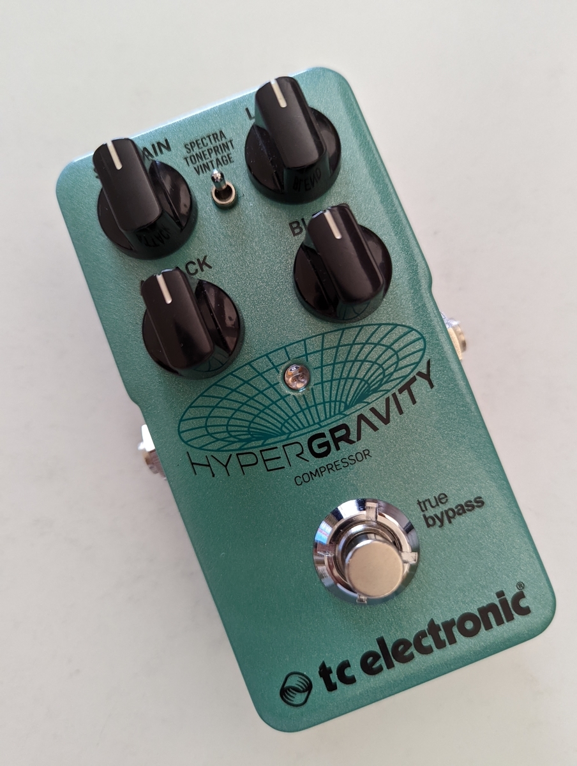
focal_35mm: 24
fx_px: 532
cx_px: 288
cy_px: 383
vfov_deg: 71.5
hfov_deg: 57.0
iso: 608
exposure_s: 1/120
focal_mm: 6.81
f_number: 1.85
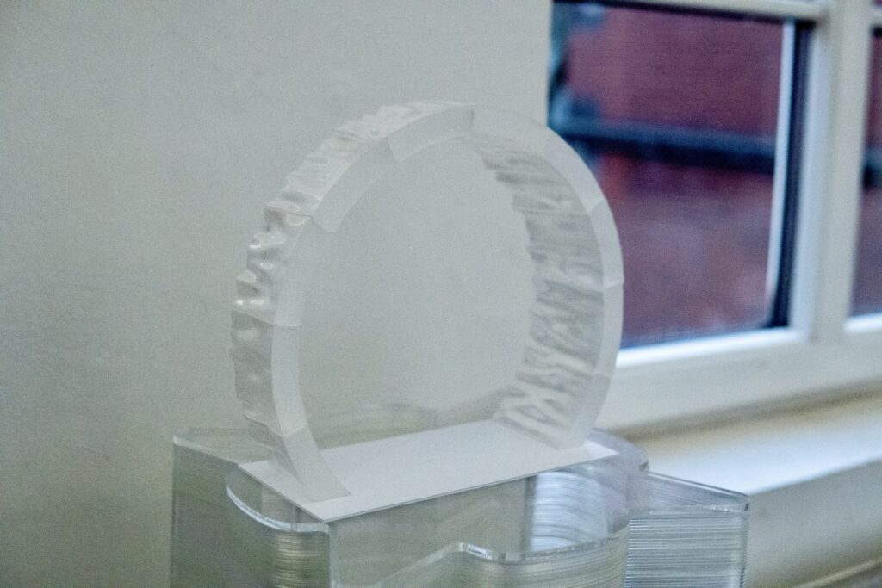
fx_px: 1103
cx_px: 441
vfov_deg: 29.9
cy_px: 294
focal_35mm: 45
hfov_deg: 43.6
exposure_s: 1/4000
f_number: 2.8
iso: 10000
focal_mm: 30
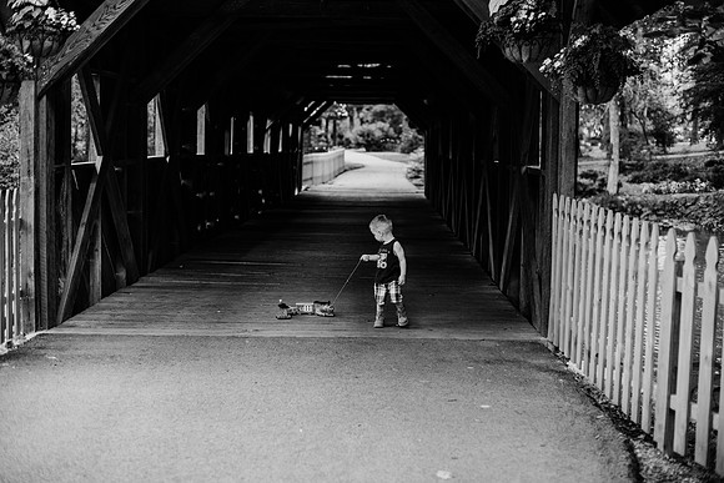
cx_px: 362
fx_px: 1006
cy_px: 242
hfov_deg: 39.6
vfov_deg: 27.0
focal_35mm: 50
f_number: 2.2
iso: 200
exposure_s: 1/500
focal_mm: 50
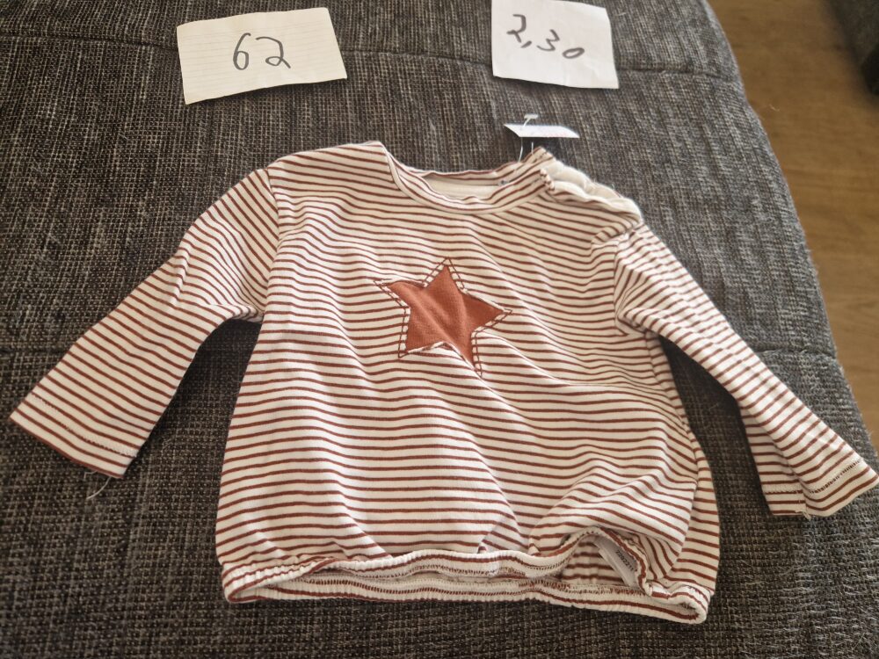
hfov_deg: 73.9
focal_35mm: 23
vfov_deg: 58.9
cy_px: 330
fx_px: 584
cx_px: 440
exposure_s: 1/100
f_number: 1.8
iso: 50
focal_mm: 5.4
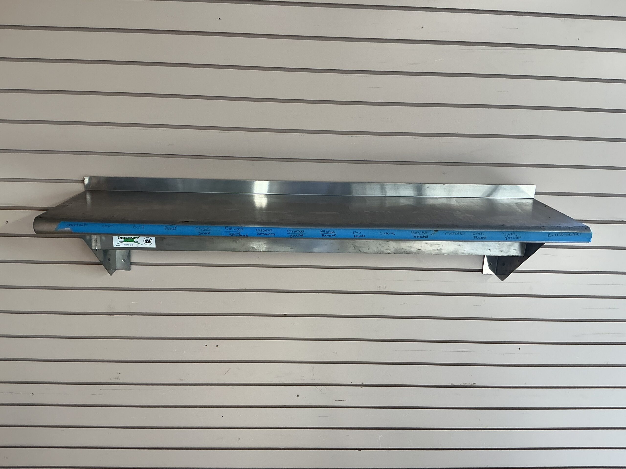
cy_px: 234
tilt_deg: -16.4
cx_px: 313
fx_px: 524
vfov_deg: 48.2
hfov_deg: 61.7
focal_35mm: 29
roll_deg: -1.6
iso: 50
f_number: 1.8
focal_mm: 3
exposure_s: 1/60
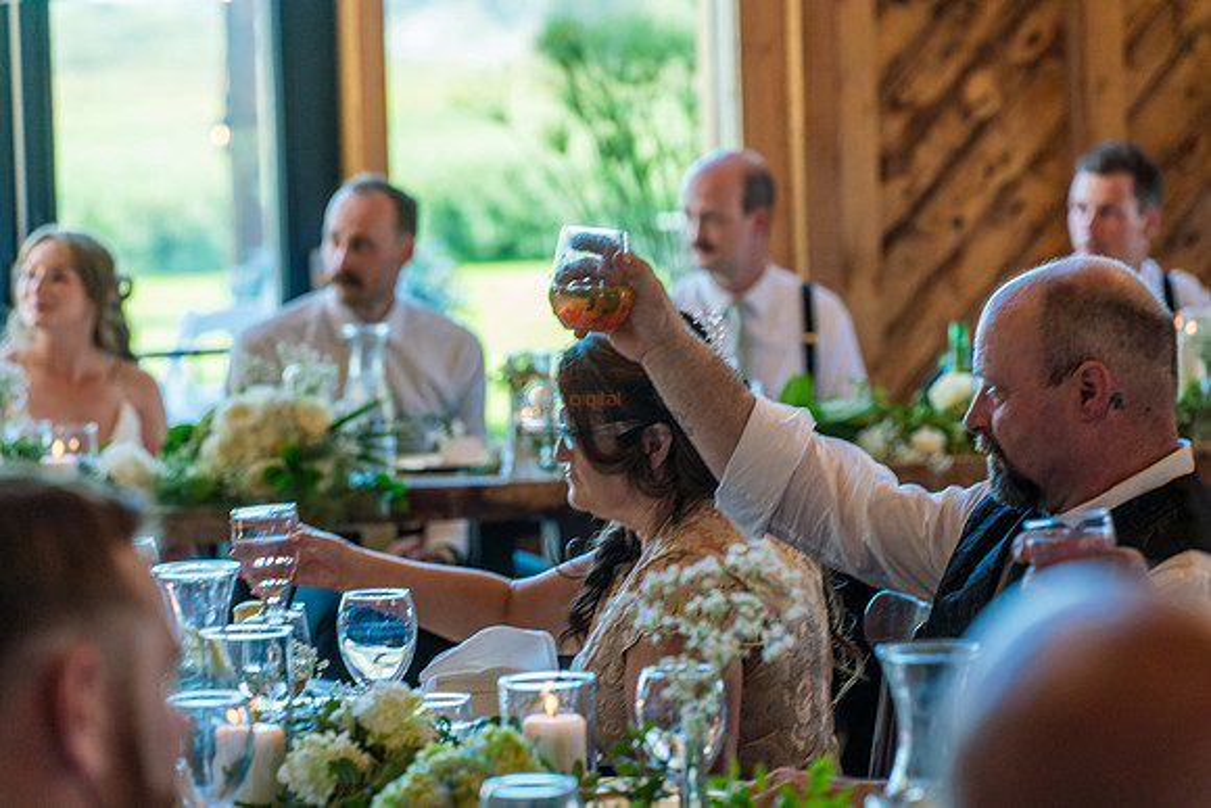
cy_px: 404
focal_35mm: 150
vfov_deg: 9.2
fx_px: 5047
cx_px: 606
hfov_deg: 13.7
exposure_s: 1/250
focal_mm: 150
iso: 1000
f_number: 5
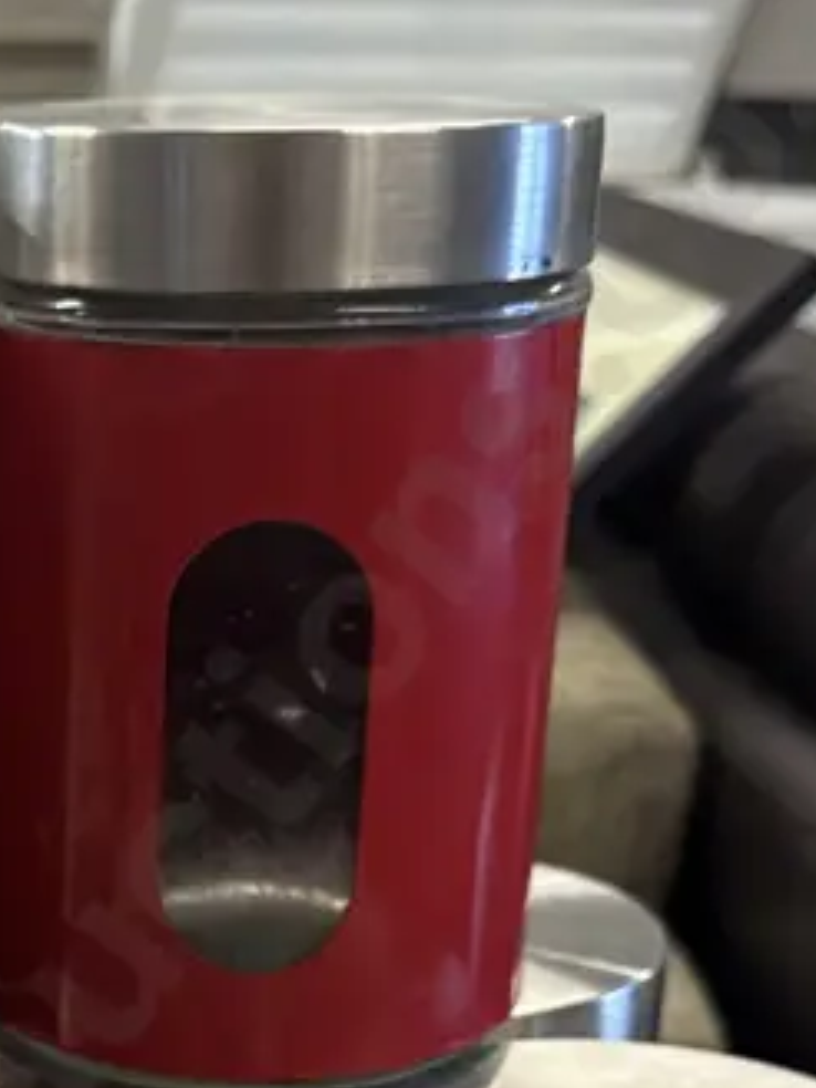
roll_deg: -0.2
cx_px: -76
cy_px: 1217
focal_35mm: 75
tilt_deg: -25.2
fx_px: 2357
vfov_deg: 24.2
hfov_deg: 18.9
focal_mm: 6.86
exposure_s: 1/100
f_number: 1.78
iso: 200
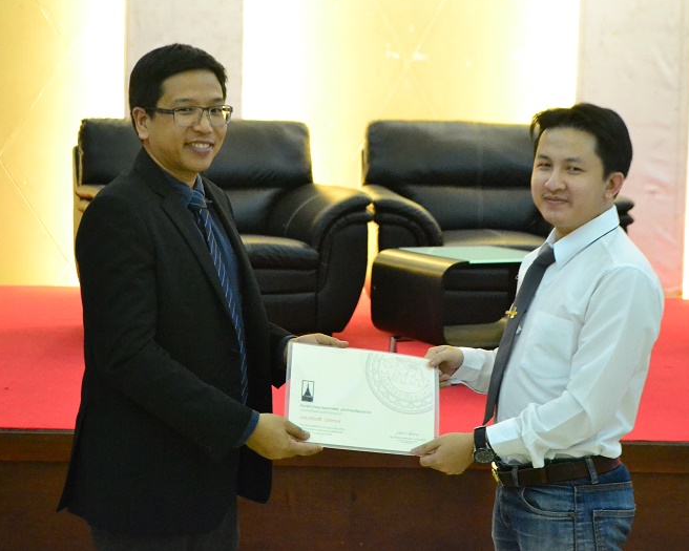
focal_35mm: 79
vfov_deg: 19.4
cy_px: 272
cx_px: 366
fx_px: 1611
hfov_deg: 24.1
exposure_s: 1/50
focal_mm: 46
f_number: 5.3
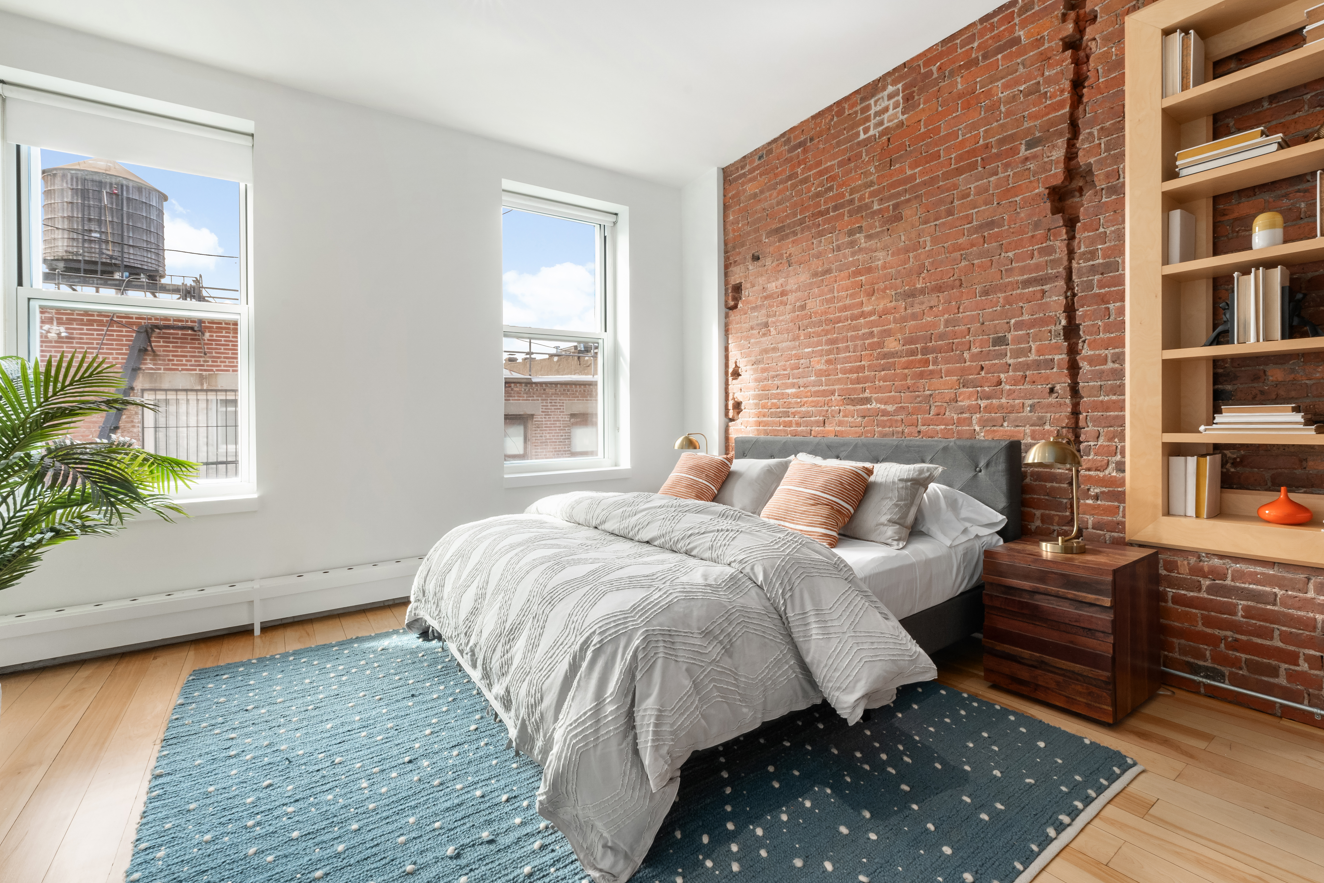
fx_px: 588
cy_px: 401
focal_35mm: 16
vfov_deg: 73.6
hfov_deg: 96.6
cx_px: 702
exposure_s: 1/2
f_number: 16
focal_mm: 14
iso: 500
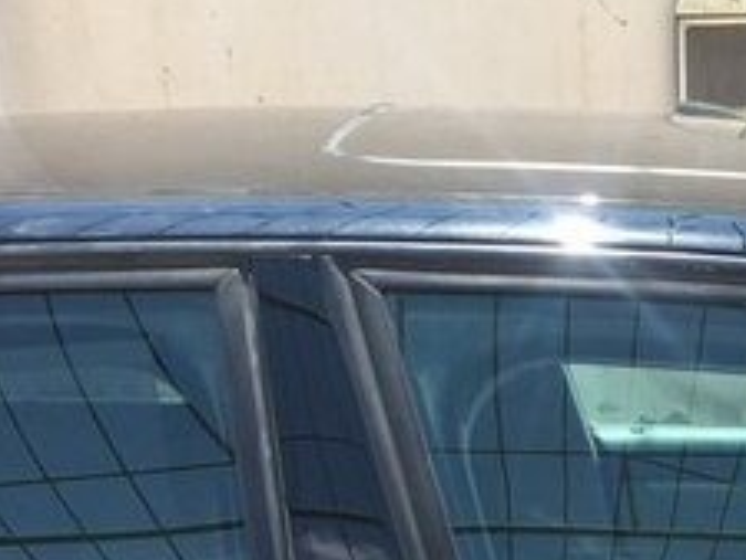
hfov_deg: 22.5
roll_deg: +0.8
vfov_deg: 16.7
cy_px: 644
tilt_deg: -16.8
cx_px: 663
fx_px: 1833
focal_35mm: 85
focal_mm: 4.15
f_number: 2.2
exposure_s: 1/509
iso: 25
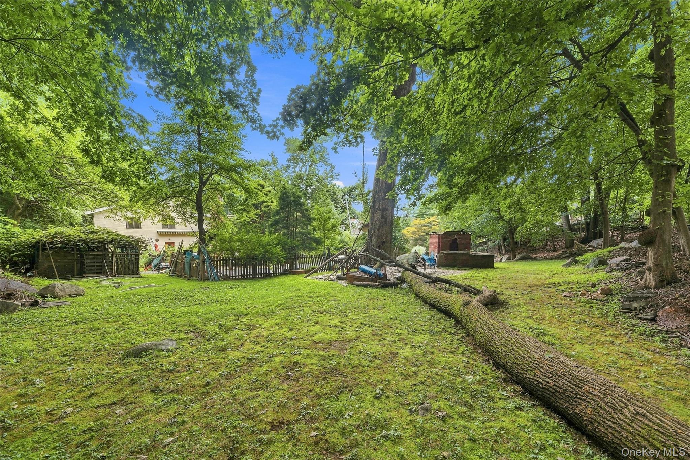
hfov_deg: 112.6
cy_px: 230
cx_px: 345
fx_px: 230
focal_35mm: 12
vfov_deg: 90.0
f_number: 9
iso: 400
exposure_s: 1/320
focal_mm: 8
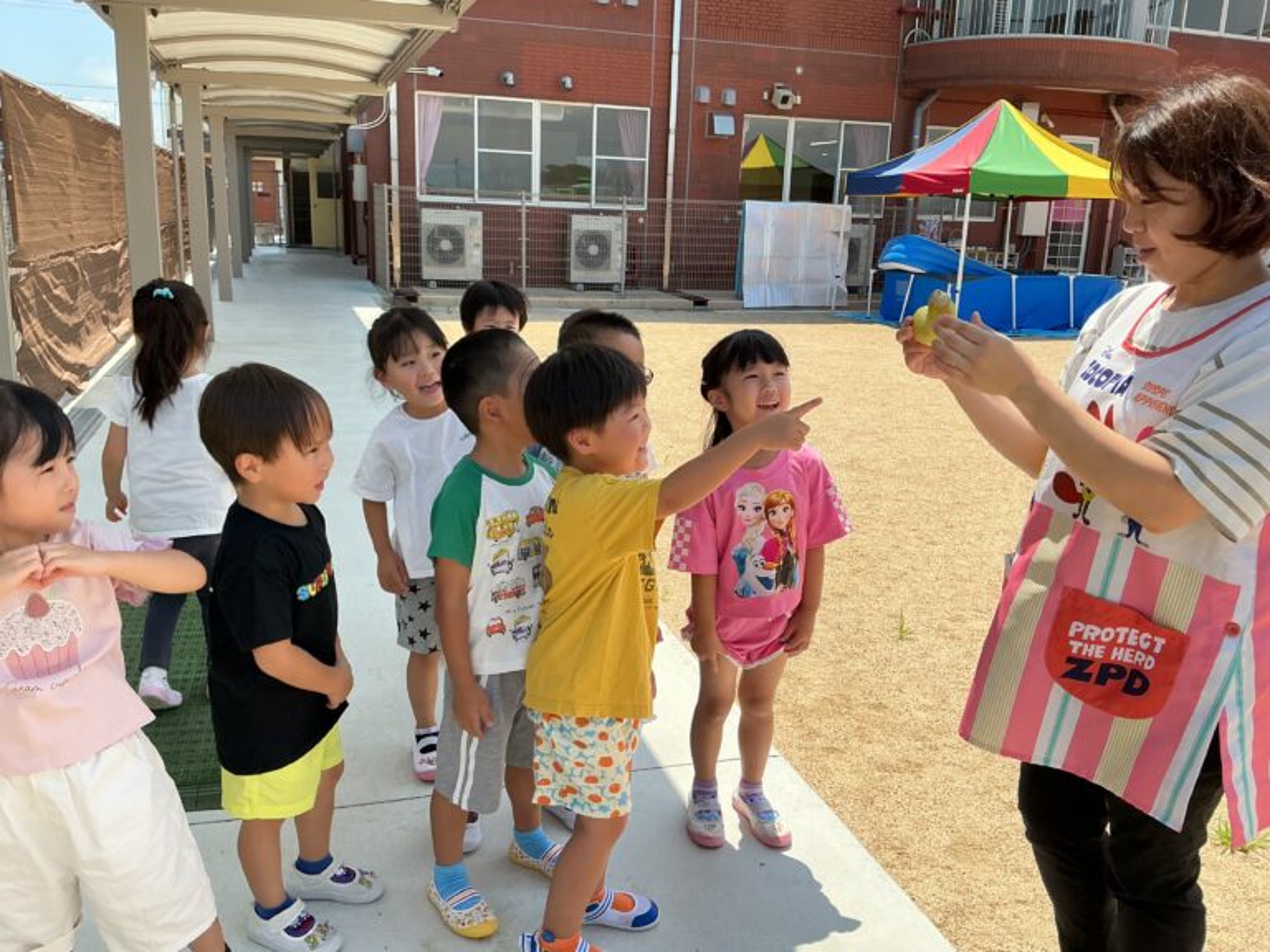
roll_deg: -1.4
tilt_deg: -12.6
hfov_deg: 61.7
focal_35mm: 29
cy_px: 476
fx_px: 1064
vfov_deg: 48.2
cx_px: 635
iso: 25
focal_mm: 3
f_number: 1.8
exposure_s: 1/1015
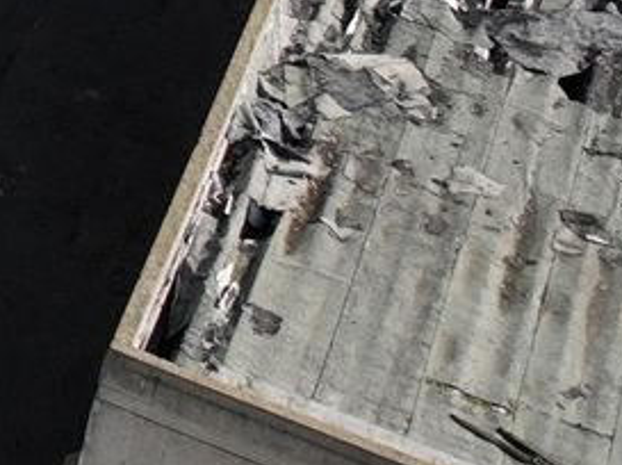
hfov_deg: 9.1
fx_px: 3158
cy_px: -723
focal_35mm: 176
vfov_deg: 7.7
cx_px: -1242
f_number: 2.8
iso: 110
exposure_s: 1/120
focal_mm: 12.29
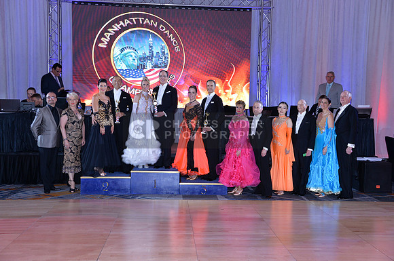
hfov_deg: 44.6
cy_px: 130
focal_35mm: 44
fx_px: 481
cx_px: 197
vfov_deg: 30.4
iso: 1600
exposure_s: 1/250
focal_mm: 44
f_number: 5
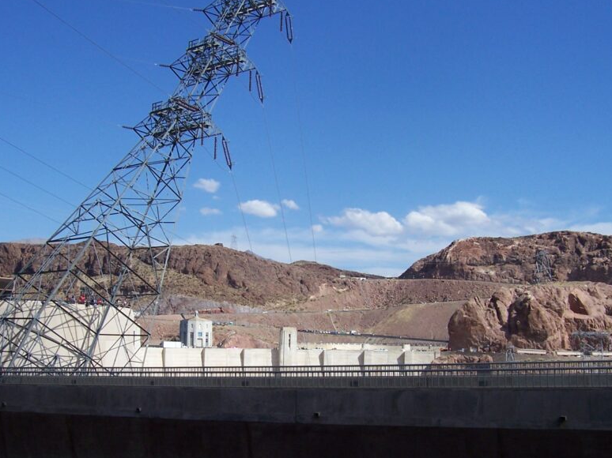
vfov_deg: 32.0
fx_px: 795
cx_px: 287
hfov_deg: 42.1
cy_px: 285
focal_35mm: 45
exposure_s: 1/750
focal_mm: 5.6
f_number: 5.6
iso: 80
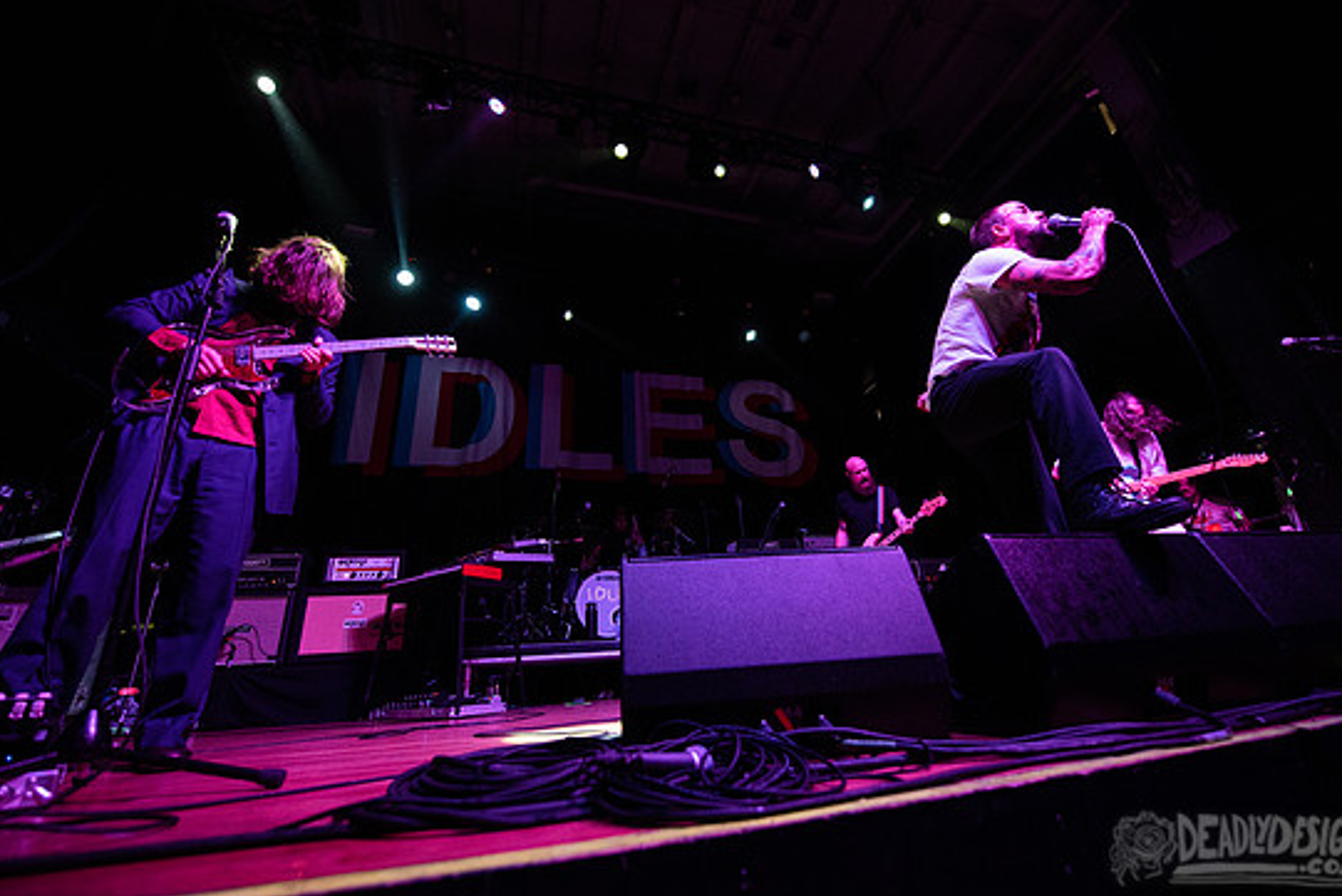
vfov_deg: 77.3
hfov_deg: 100.4
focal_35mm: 15
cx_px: 685
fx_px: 559
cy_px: 421
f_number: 3.2
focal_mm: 14
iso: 1600
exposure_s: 1/125
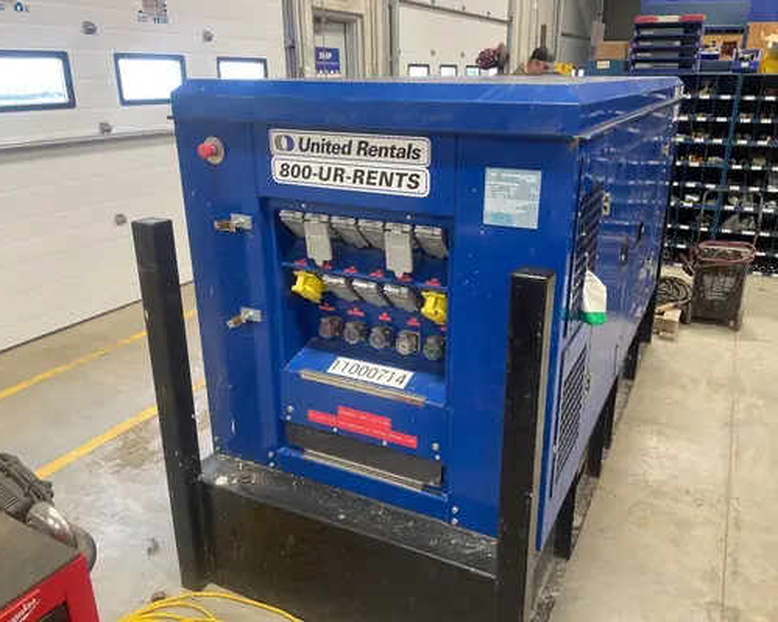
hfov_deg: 62.1
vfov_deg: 51.5
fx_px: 645
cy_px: 320
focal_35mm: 28
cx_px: 421
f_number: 1.6
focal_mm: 4.2
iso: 200
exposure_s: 1/60
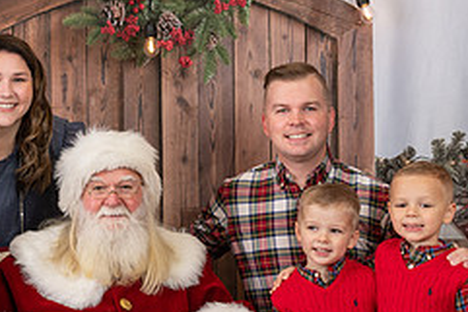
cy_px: 250
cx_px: 159
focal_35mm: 140
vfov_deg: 9.8
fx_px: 1821
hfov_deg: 14.6
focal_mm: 50
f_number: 9
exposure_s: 1/100
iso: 100
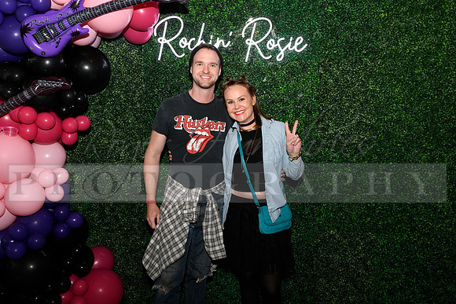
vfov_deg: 41.1
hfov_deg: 58.7
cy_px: 152
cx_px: 228
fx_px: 405
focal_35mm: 32
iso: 500
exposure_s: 1/60
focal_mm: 32
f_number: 6.3
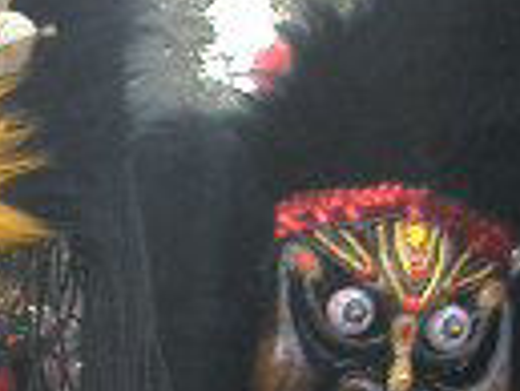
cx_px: -242
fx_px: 2616
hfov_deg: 11.0
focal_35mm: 174
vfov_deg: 8.5
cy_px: 464
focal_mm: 5.8
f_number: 2.6
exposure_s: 1/100
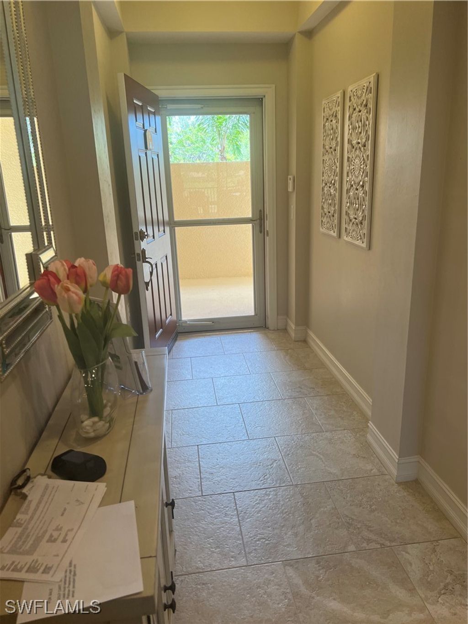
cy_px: 312
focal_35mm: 26
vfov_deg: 67.3
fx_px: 469
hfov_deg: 53.1
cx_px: 234
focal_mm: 5.7
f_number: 1.5
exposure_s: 1/149
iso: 50
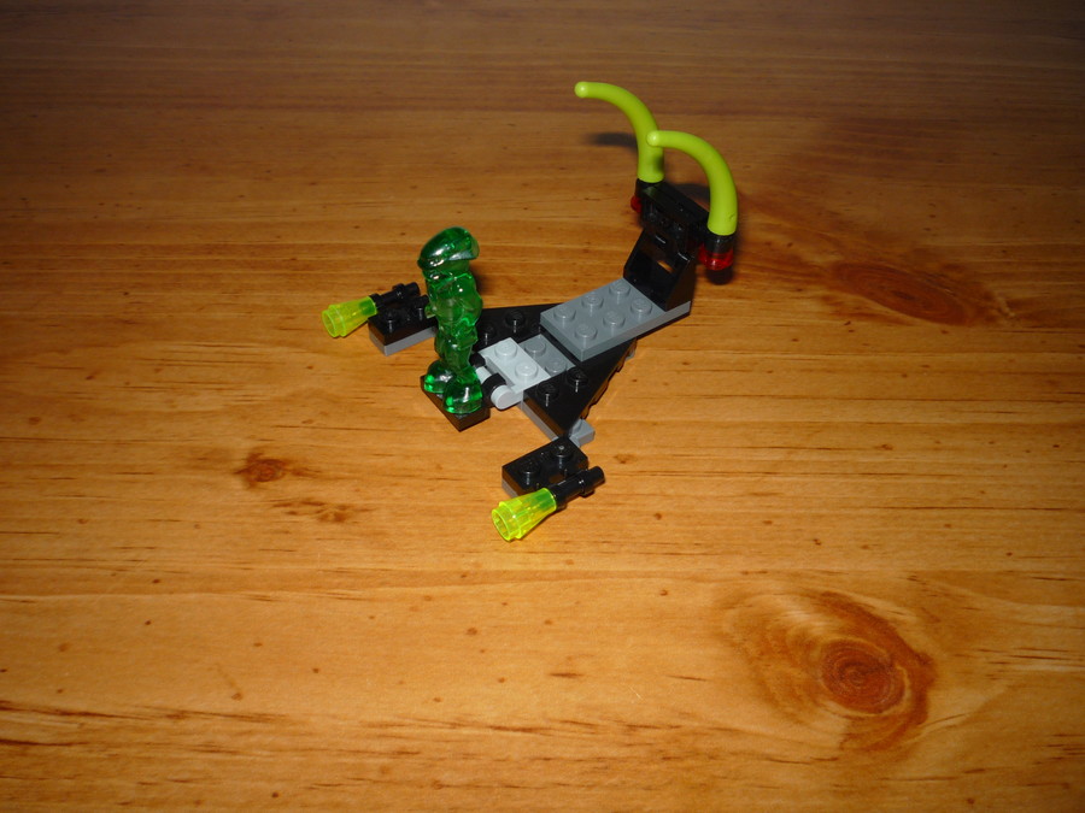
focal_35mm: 32
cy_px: 406
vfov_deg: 44.2
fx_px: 1003
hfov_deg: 56.8
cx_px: 542
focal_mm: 5.2
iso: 100
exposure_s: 1/30
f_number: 4
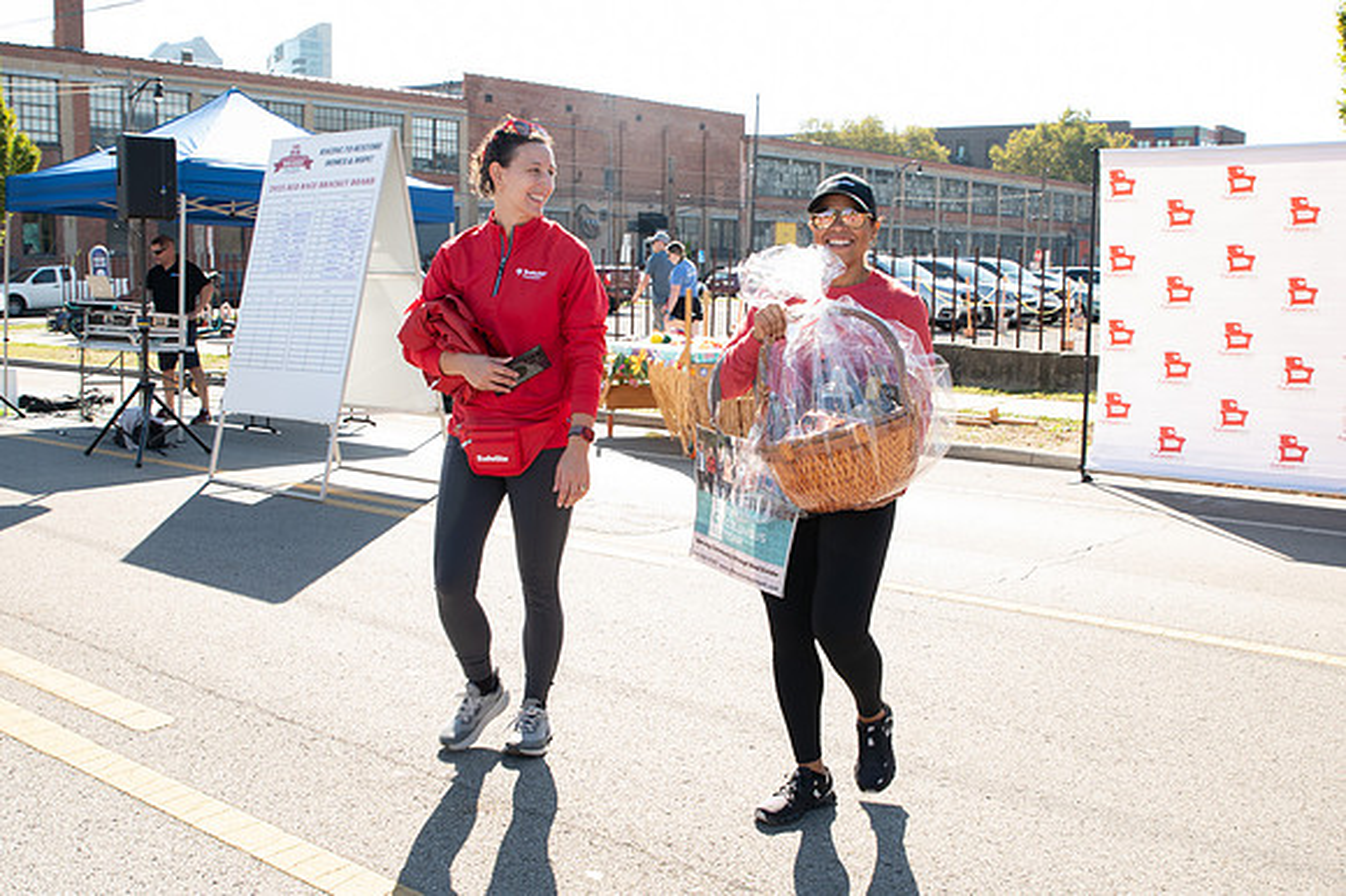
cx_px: 689
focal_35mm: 35
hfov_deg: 54.0
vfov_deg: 37.4
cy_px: 450
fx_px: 1322
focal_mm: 24
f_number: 7.1
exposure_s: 1/200
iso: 320
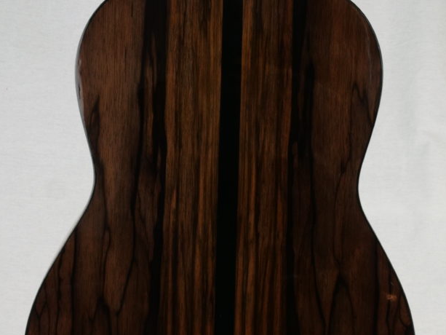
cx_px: 209
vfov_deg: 16.9
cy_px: 216
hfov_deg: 22.5
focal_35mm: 87
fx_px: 1121
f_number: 11
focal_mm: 25
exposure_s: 1/60
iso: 1000
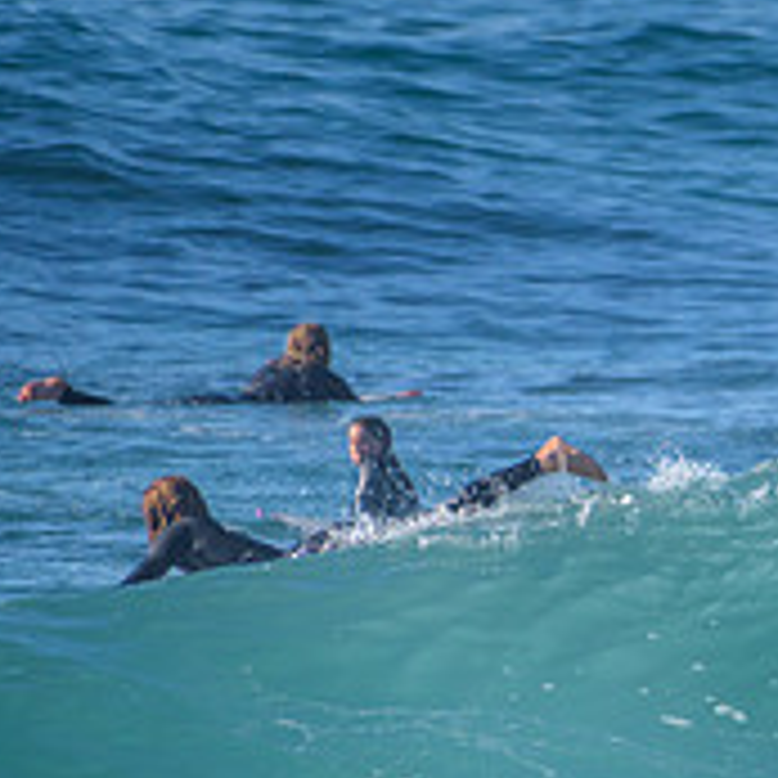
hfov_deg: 1.0
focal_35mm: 1749
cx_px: 1562
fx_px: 44473
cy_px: 701
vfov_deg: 1.0
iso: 220
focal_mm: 500
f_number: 5.6
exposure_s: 1/2000
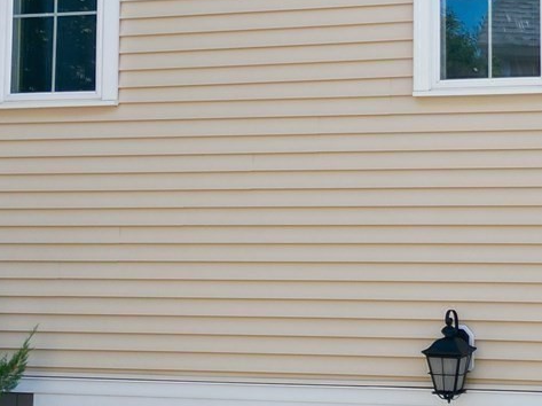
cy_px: 76
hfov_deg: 18.7
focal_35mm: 104
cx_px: 449
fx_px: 1627
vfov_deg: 14.1
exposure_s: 1/1250
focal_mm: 6.72
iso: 130
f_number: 1.7
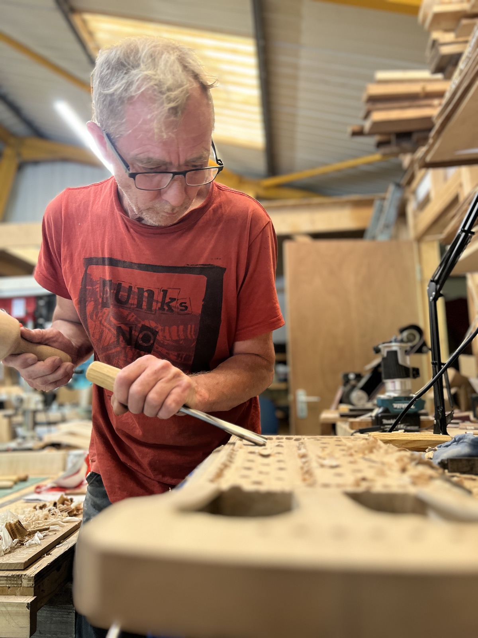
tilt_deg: +8.0
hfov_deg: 53.1
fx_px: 479
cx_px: 239
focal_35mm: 26
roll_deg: +2.1
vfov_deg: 67.3
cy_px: 319
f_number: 1.5
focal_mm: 5.7
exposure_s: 1/50
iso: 100
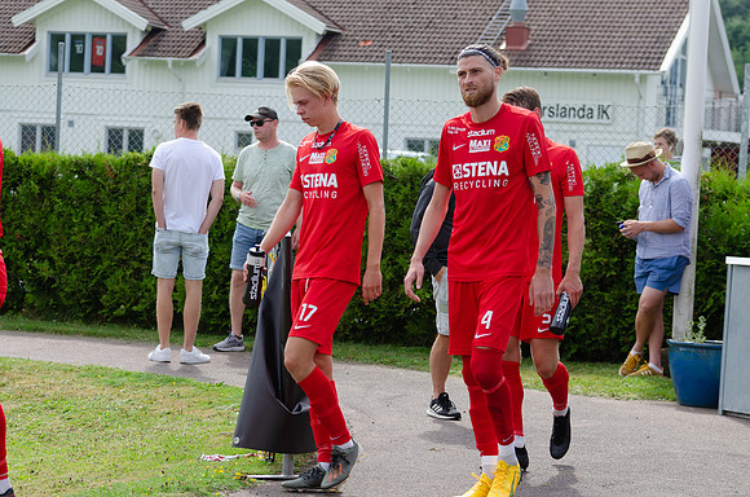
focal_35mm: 105
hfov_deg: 19.5
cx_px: 375
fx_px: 2183
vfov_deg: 13.0
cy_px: 248
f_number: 4.5
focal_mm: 70
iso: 160
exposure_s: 1/800
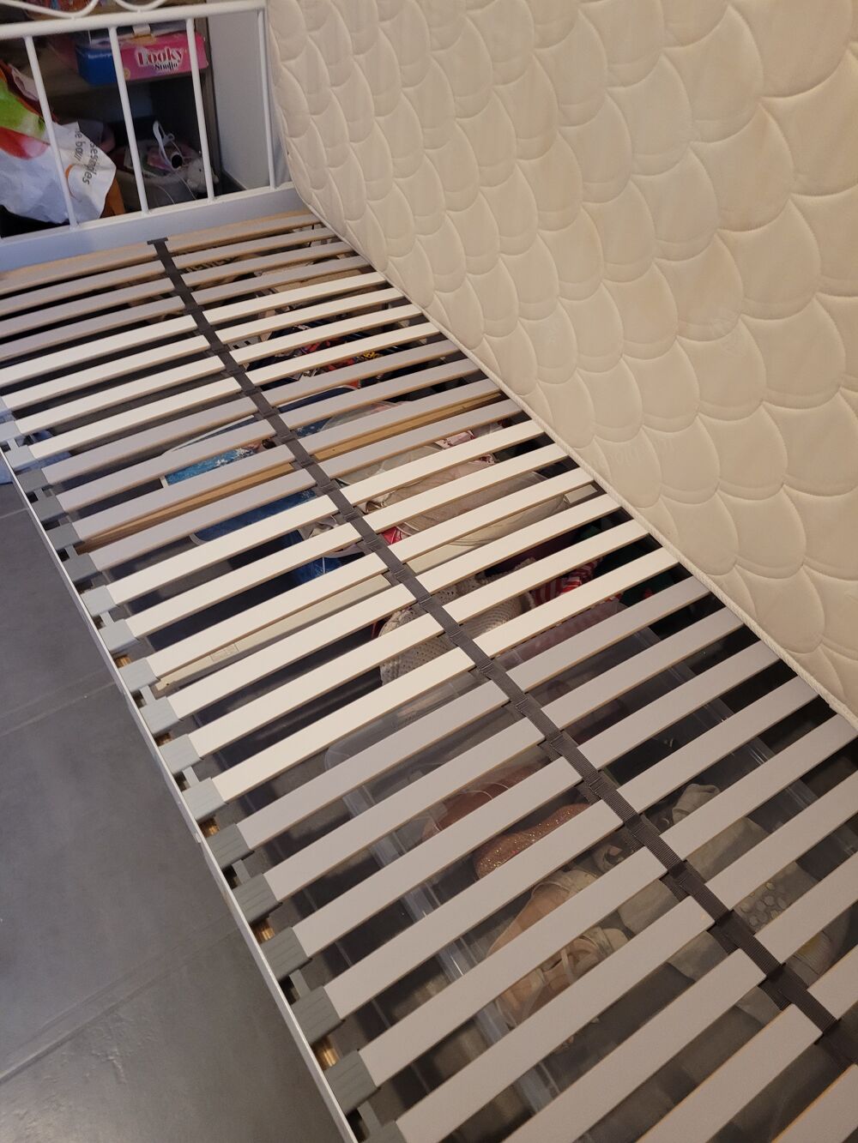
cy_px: 572
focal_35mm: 26
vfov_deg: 67.3
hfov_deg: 53.1
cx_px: 429
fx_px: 859
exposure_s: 1/50
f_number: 1.8
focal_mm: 5.4
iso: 500
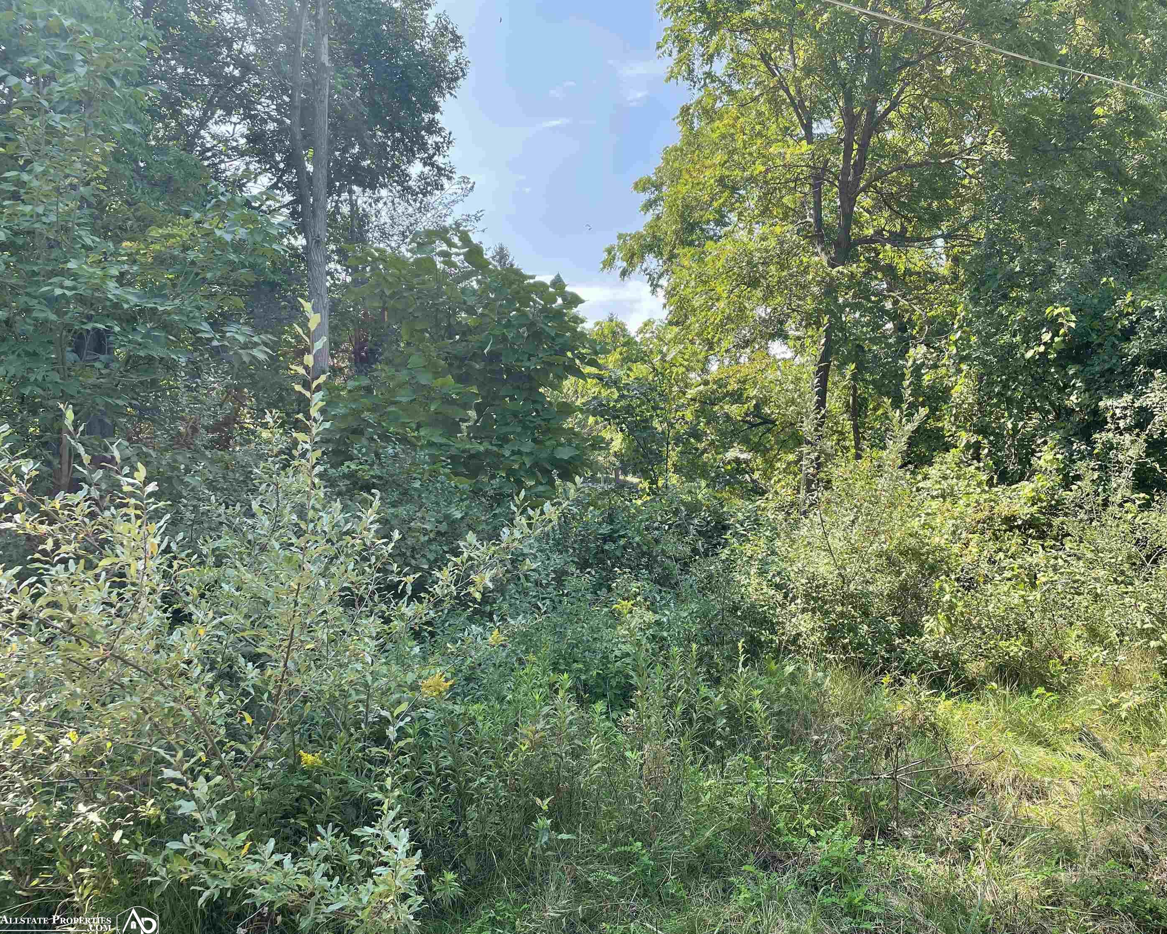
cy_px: 483
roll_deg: +0.3
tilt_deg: -0.3
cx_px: 630
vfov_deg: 51.5
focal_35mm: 28
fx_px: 967
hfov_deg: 62.1
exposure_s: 1/812
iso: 32
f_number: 1.6
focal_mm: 4.2
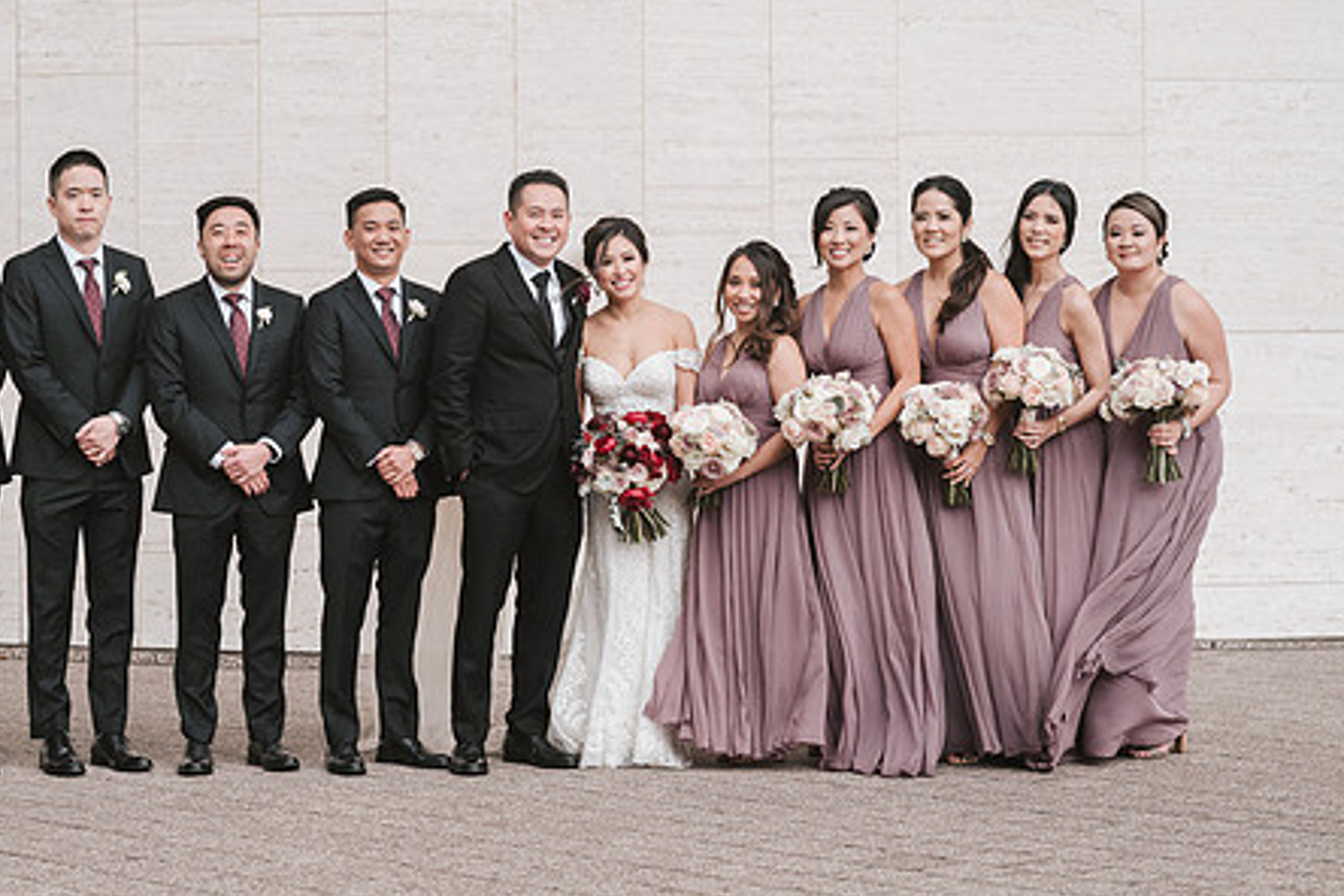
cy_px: 351
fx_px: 4181
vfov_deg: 12.2
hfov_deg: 18.2
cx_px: 475
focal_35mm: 112
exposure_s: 1/400
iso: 250
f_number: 4
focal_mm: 85
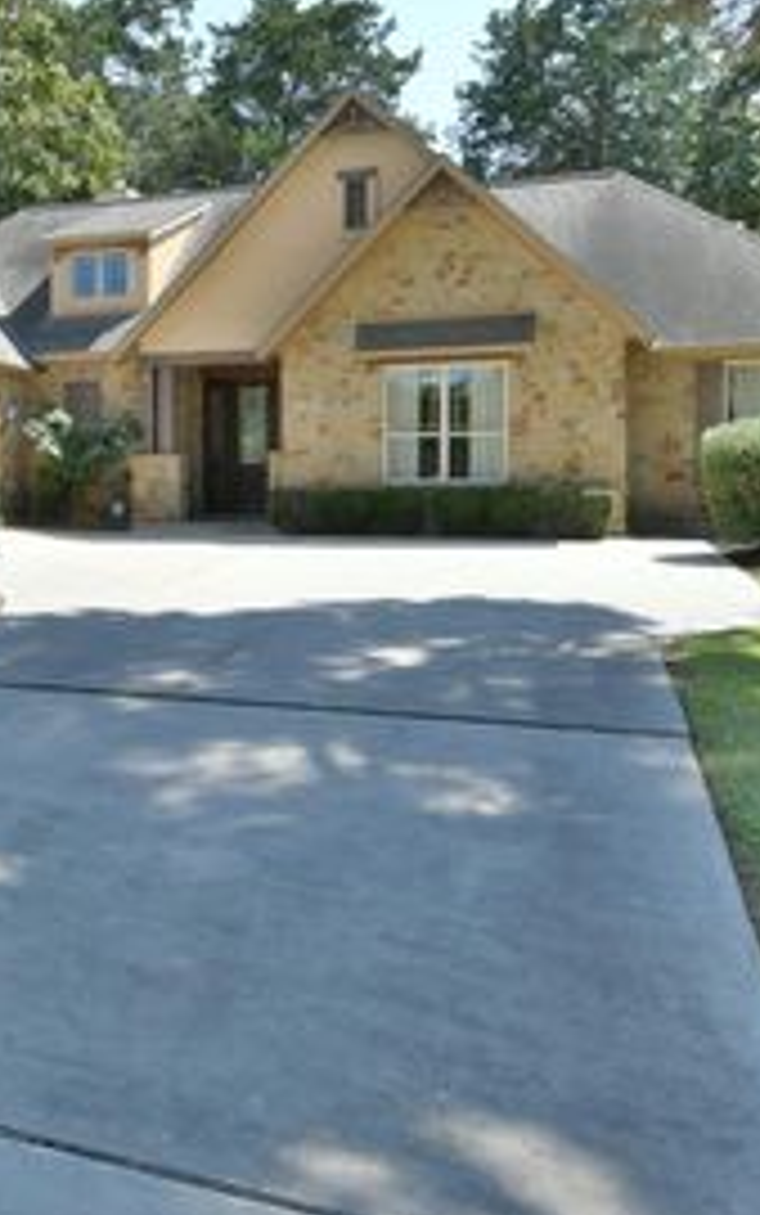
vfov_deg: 56.2
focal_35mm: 34
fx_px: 1126
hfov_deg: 35.0
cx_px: 63
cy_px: 484
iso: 400
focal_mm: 12
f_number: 11
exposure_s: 1/125
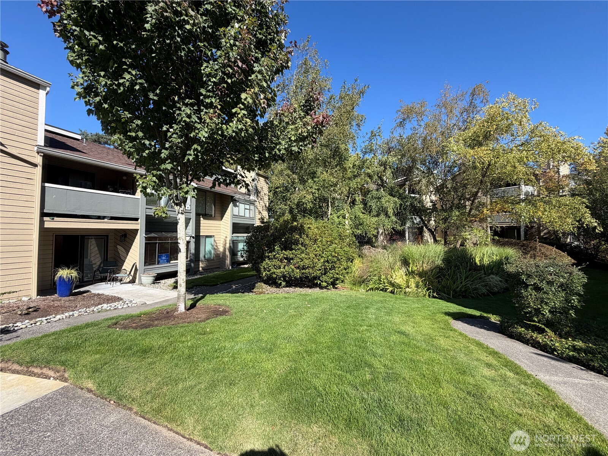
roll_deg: -0.4
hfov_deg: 102.1
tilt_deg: +1.2
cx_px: 304
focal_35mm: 14
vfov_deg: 85.7
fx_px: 246
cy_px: 228
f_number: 2.2
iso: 40
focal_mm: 2.22
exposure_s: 1/770
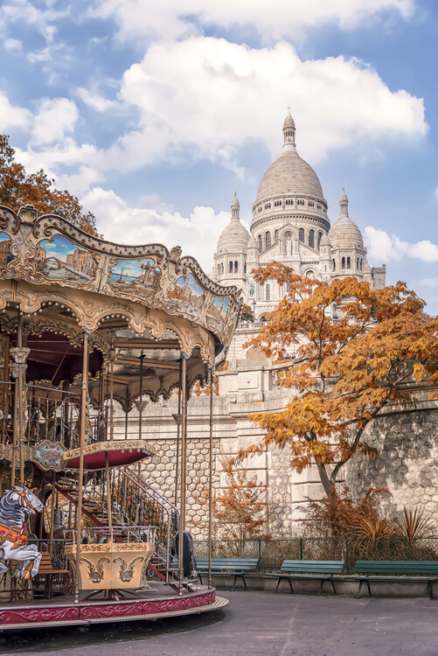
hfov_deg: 29.9
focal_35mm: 45
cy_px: 328
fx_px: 820
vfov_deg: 43.6
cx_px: 219
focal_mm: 45
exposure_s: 1/160
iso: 64
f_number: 6.3
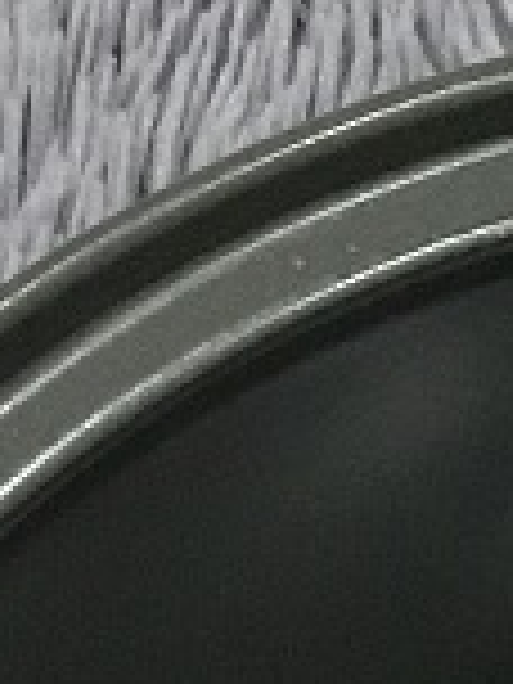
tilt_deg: -57.1
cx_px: 972
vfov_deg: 8.1
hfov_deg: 6.0
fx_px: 4821
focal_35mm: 244
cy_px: 702
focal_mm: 3.3
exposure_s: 1/33
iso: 160
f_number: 2.4
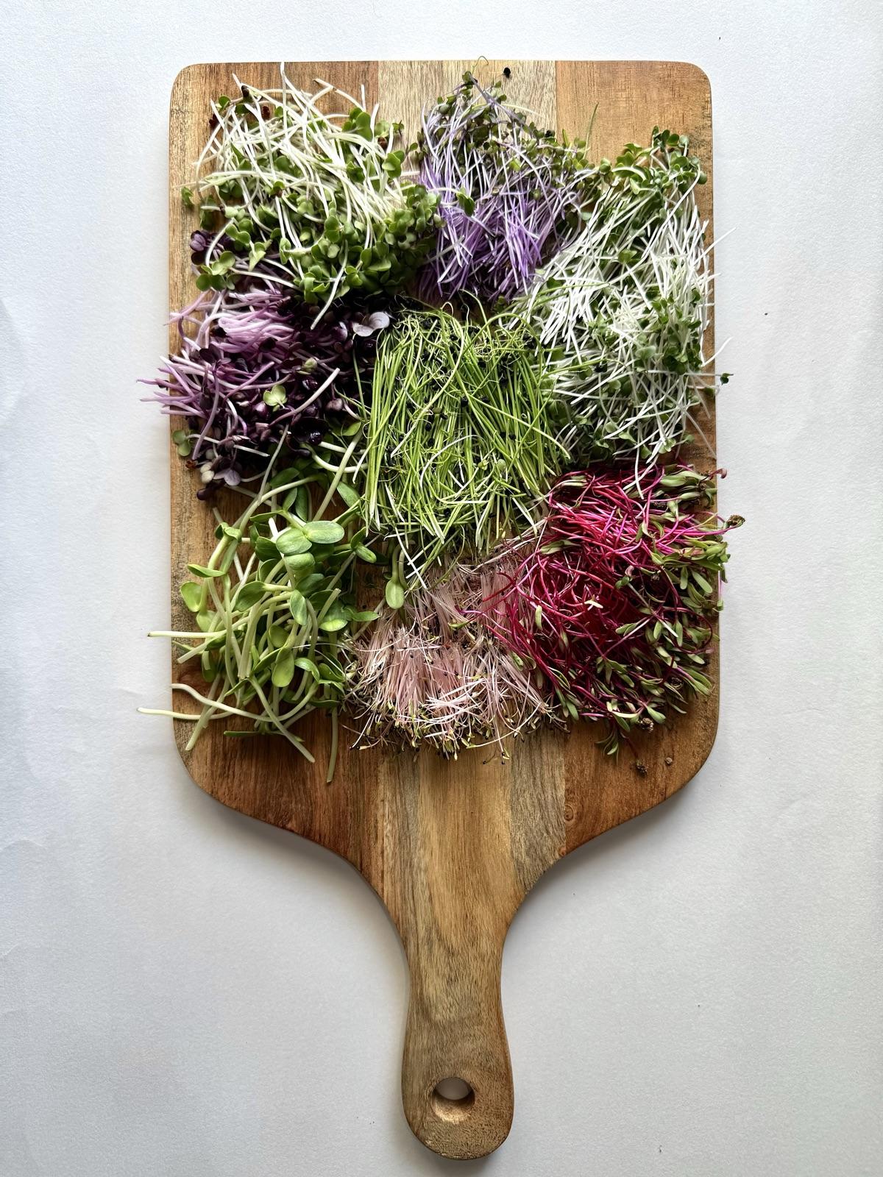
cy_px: 588
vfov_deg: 71.6
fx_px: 816
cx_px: 442
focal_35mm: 24
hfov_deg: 56.8
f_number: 1.78
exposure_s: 1/340
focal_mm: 6.76
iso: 80
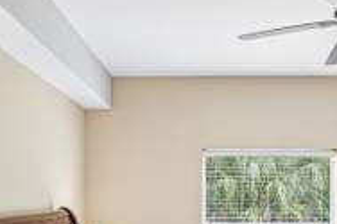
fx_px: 442
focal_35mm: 47
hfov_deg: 41.6
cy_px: 191
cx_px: 199
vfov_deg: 27.6
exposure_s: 1/15
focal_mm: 18.5
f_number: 8
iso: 400
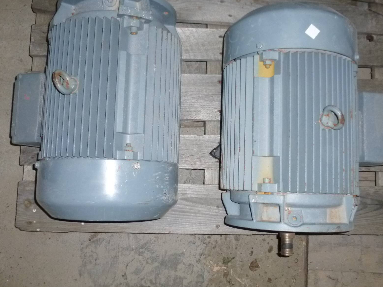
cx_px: 197
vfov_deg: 42.9
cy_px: 136
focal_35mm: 33
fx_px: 365
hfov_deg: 55.3
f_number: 3.1
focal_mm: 4.5
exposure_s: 1/60
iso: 250
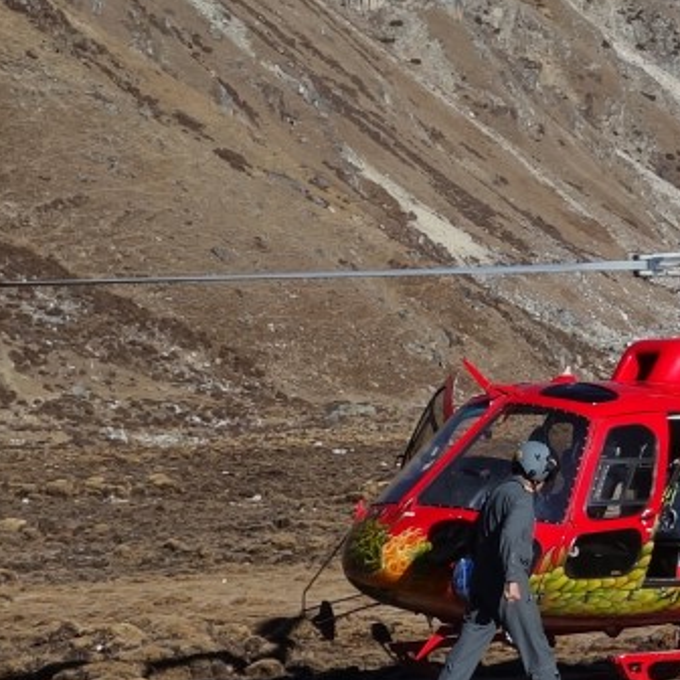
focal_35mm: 136
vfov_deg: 12.8
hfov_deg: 12.1
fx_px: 3023
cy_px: 310
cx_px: 1079
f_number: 5.6
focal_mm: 10.4
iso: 125
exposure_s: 1/800
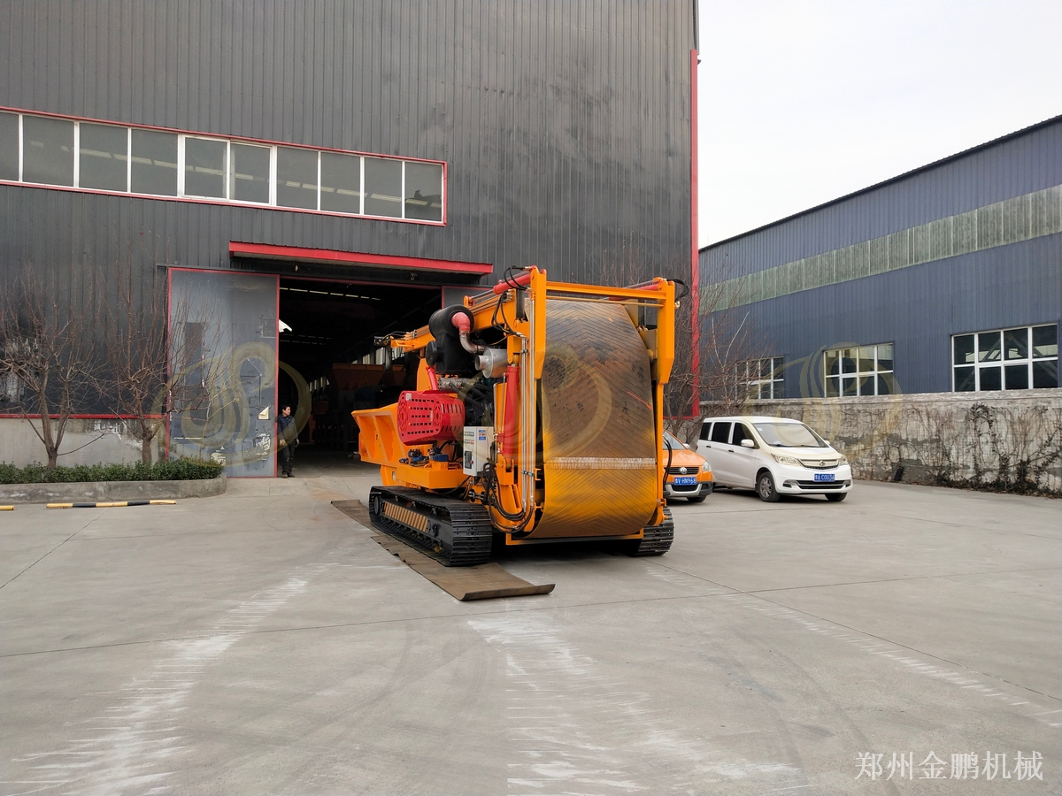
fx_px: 920
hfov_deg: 60.0
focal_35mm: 30
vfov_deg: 46.8
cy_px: 398
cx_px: 531
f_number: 1.8
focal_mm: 3.95
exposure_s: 1/374
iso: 93
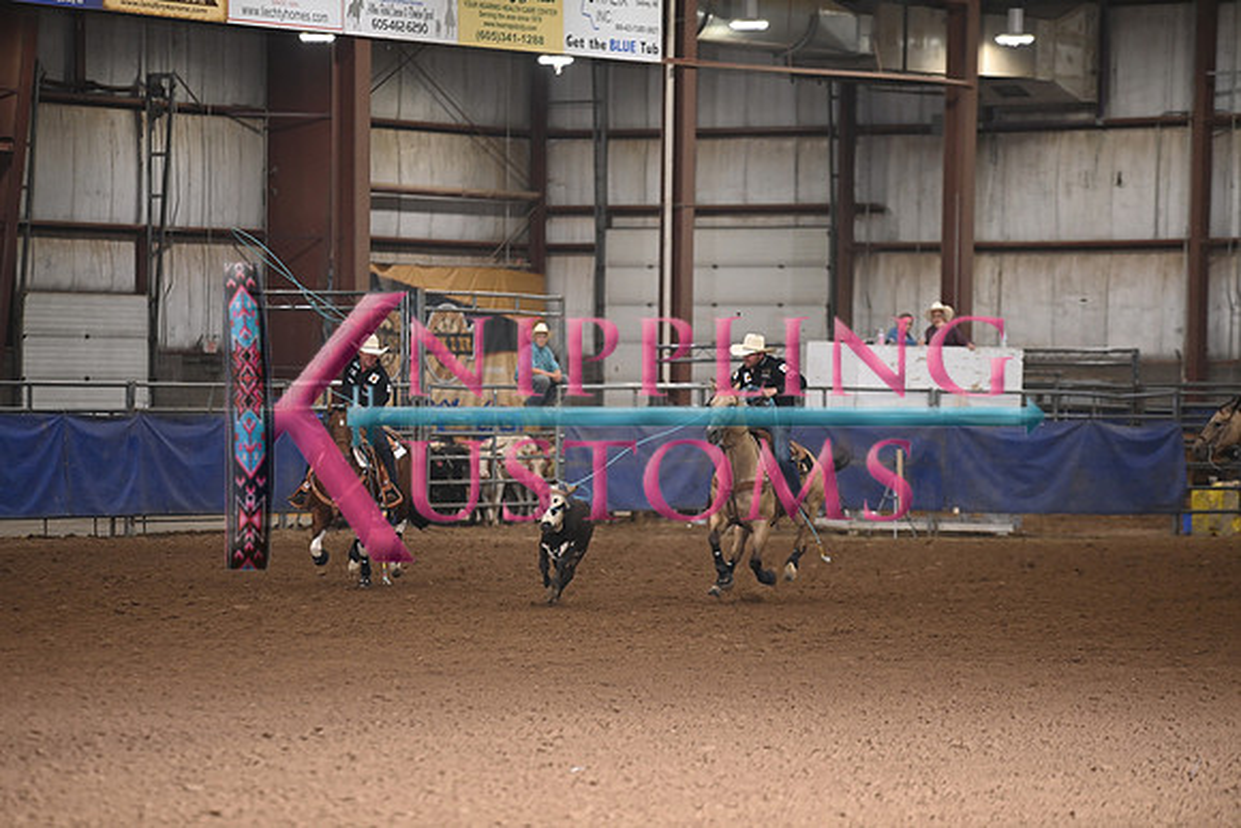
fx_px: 6896
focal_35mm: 200
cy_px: 414
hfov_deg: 10.3
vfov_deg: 6.9
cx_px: 620
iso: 2500
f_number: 2.8
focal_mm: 200
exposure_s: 1/500
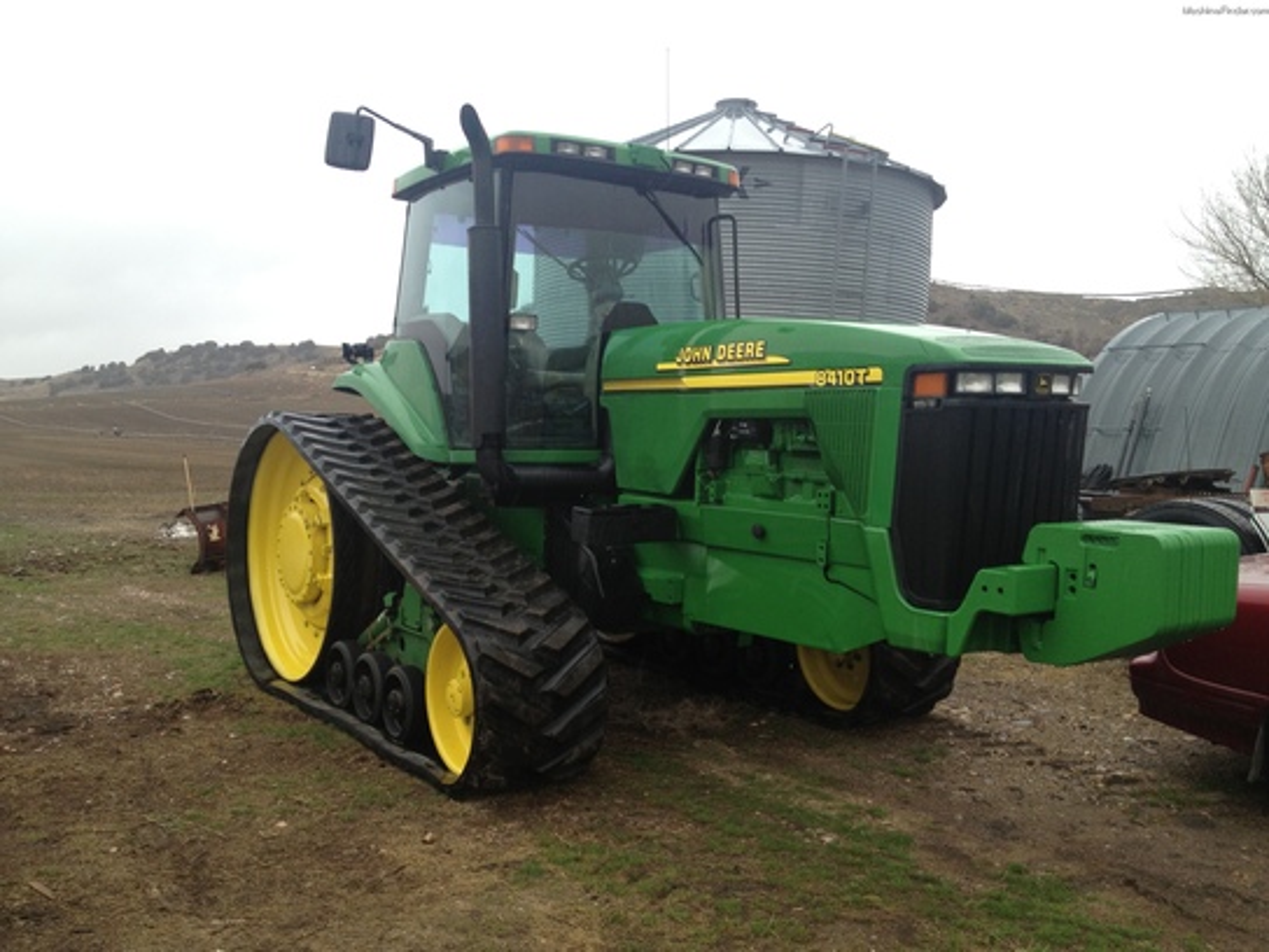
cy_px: 476
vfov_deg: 40.7
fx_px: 1283
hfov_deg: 52.6
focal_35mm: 35
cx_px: 634
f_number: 2.4
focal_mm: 4.28
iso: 50
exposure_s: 1/269
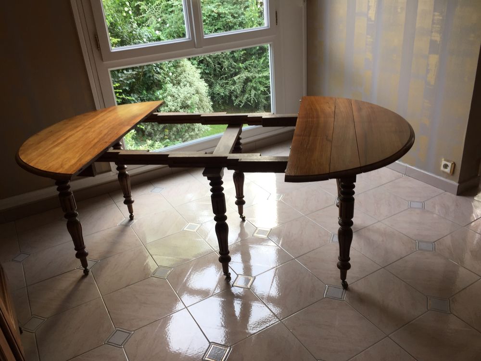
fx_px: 403
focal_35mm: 29
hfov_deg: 61.7
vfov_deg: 48.2
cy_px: 180
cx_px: 240
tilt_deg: -25.1
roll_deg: +4.9
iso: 32
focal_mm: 4.15
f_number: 2.2
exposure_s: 1/50
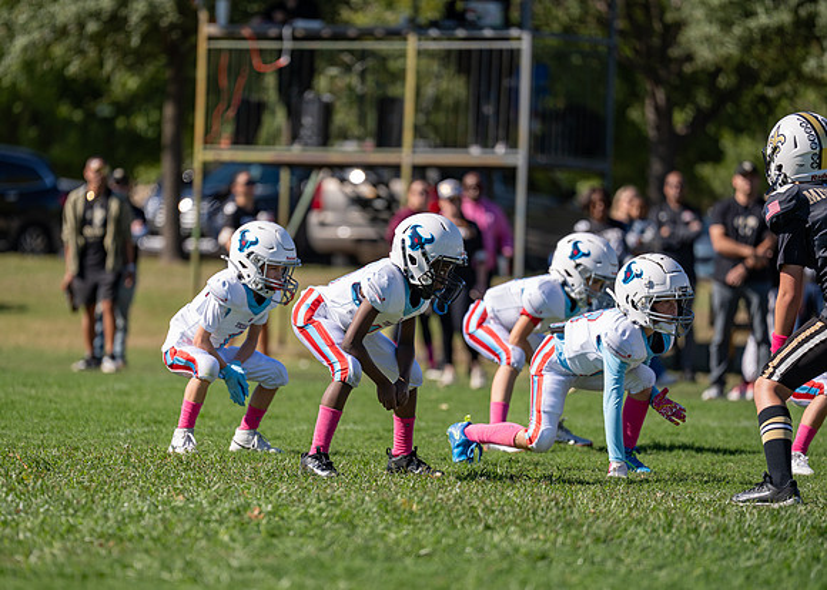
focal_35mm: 232
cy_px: 320
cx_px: 367
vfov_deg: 6.2
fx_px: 5450
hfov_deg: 8.7
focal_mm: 200
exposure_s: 1/2000
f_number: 2.8
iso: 100
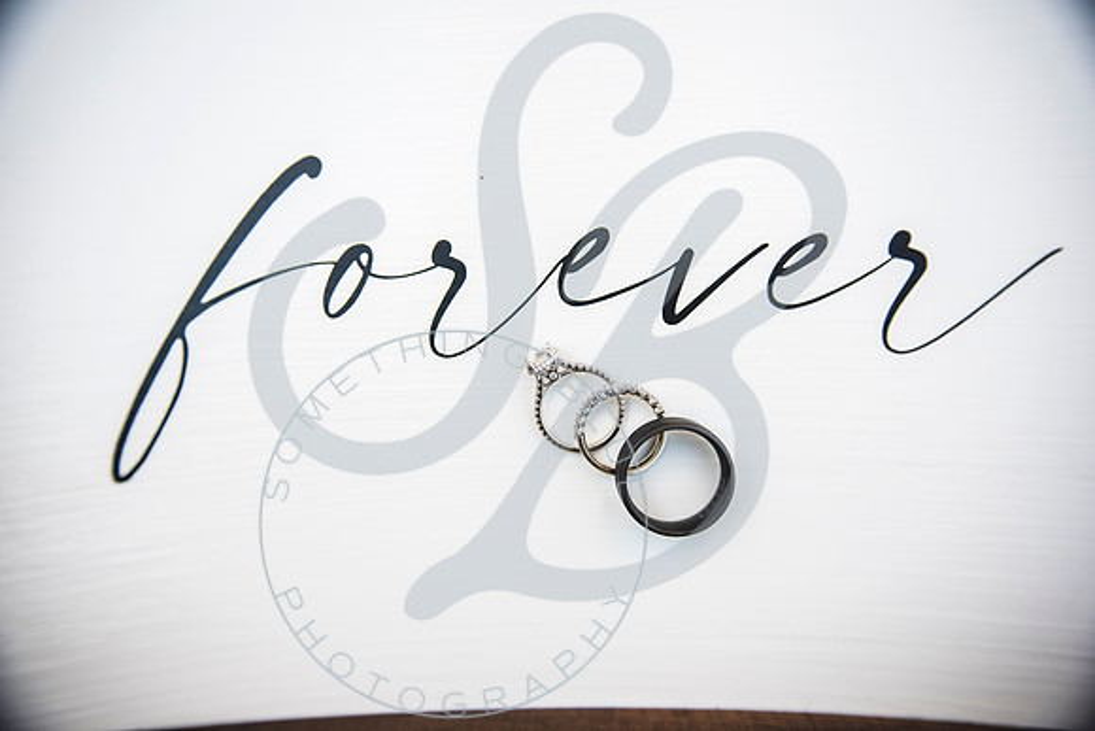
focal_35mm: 27
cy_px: 366
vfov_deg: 48.0
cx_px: 548
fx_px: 821
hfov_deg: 67.4
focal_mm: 27
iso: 100
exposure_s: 1/250
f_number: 2.8
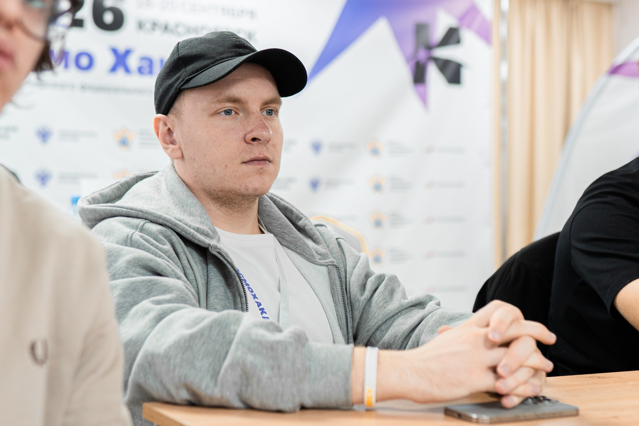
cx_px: 322
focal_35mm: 61
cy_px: 191
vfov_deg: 22.2
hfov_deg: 32.9
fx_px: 1083
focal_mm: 35
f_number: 2
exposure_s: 1/125
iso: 640
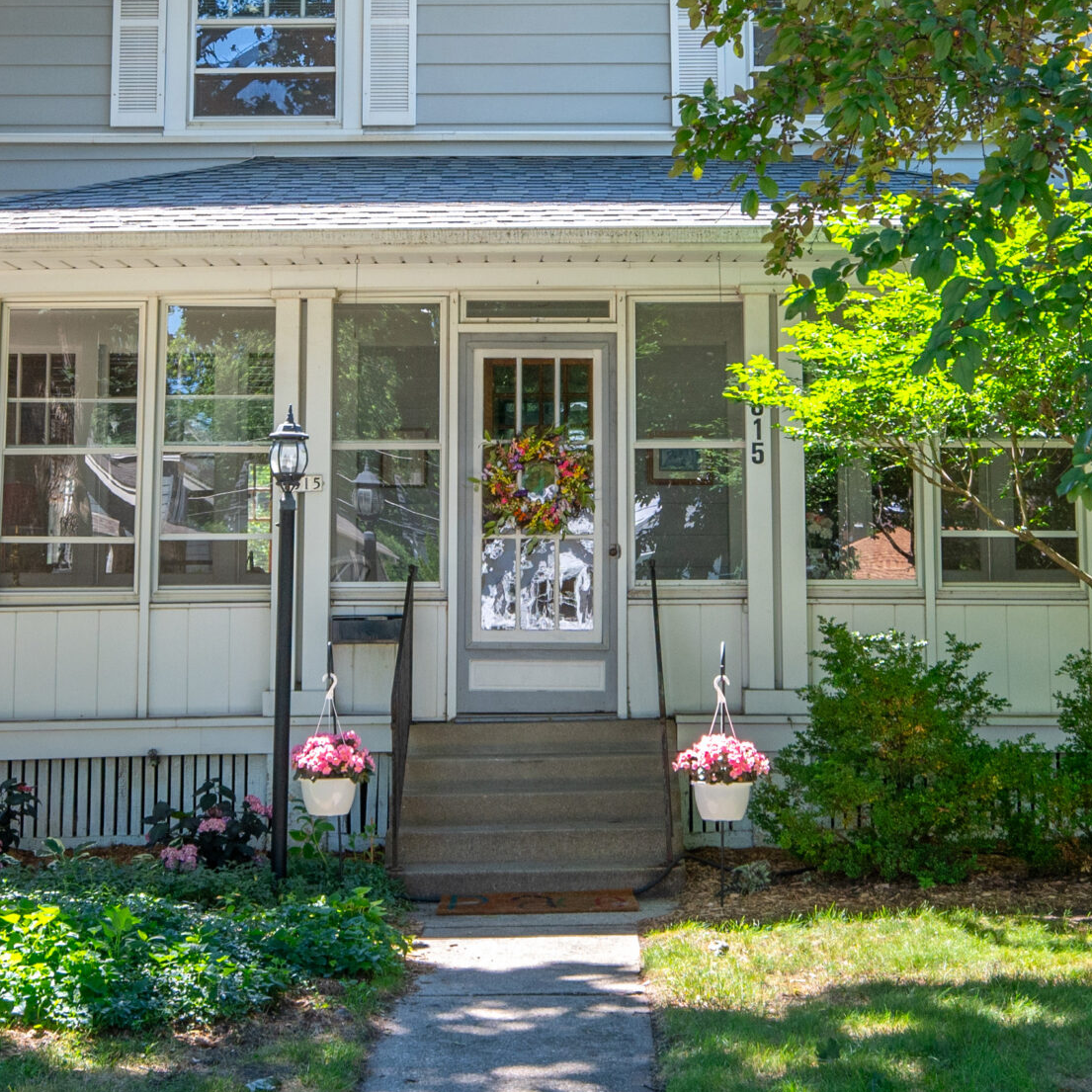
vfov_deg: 26.2
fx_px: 2320
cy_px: 288
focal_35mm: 65
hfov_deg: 26.5
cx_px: 537
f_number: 9
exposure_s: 1/100
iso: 320
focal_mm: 22
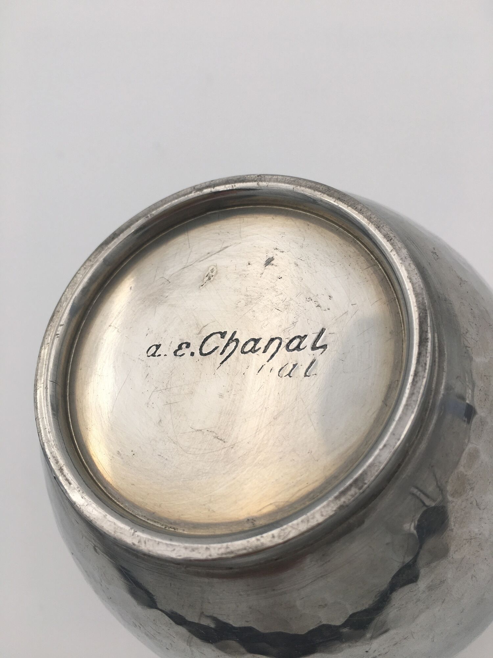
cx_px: 246
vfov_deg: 61.7
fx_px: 551
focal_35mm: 29
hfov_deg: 48.2
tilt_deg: -59.5
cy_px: 329
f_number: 2.2
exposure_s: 1/472
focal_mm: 4.15
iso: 25
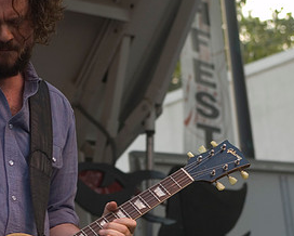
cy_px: 186
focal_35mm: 174
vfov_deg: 8.9
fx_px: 1515
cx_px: 102
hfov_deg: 11.1
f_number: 4
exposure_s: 1/125
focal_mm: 58
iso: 200
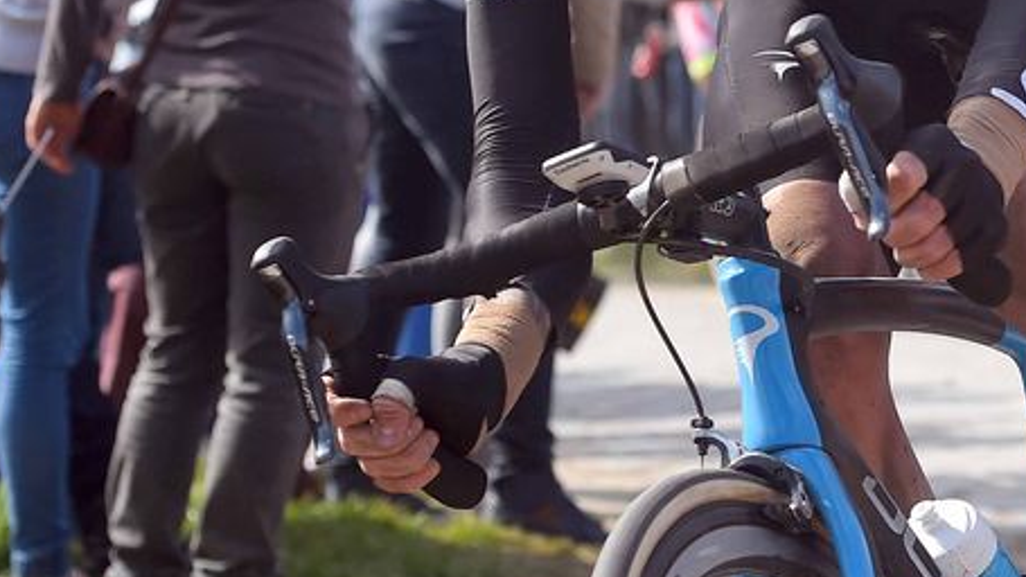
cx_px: 911
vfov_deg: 5.9
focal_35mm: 206
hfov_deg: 10.4
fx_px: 5605
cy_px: 228
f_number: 4.5
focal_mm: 70
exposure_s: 1/1600
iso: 320
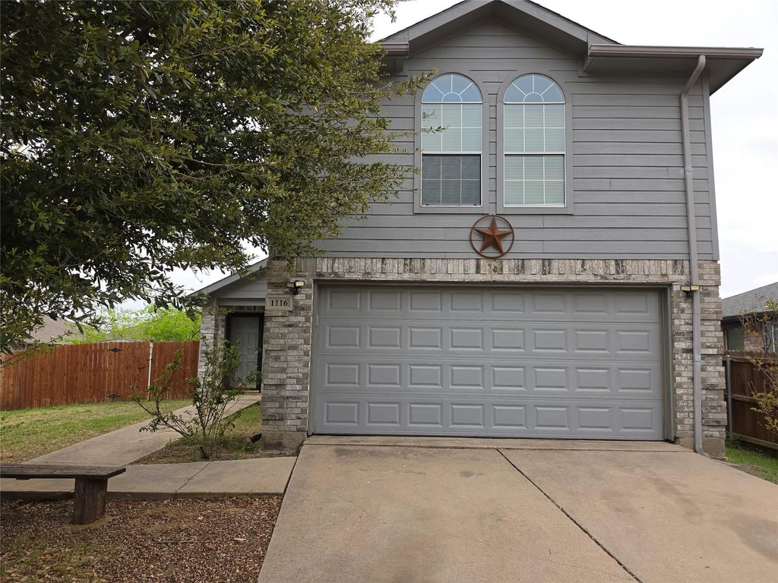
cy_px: 292
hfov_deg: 73.9
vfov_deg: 58.9
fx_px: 517
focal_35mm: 23
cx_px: 389
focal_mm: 6.5
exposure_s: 1/202
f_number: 1.4
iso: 10
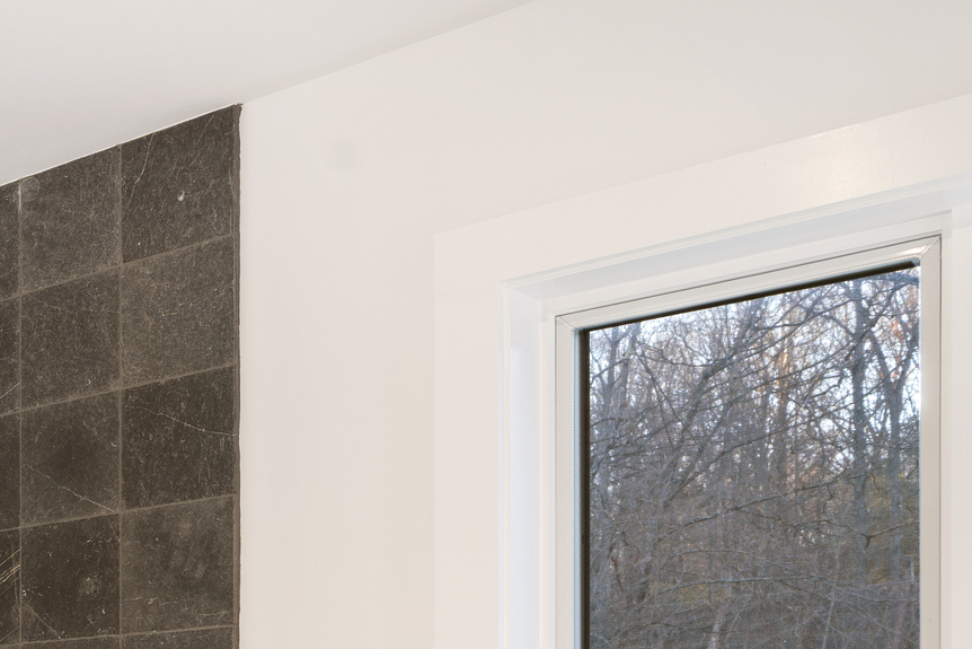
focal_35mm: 57
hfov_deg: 27.3
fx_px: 1539
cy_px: 1012
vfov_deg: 20.0
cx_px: -391
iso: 100
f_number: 8
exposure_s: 1/2.5
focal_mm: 16
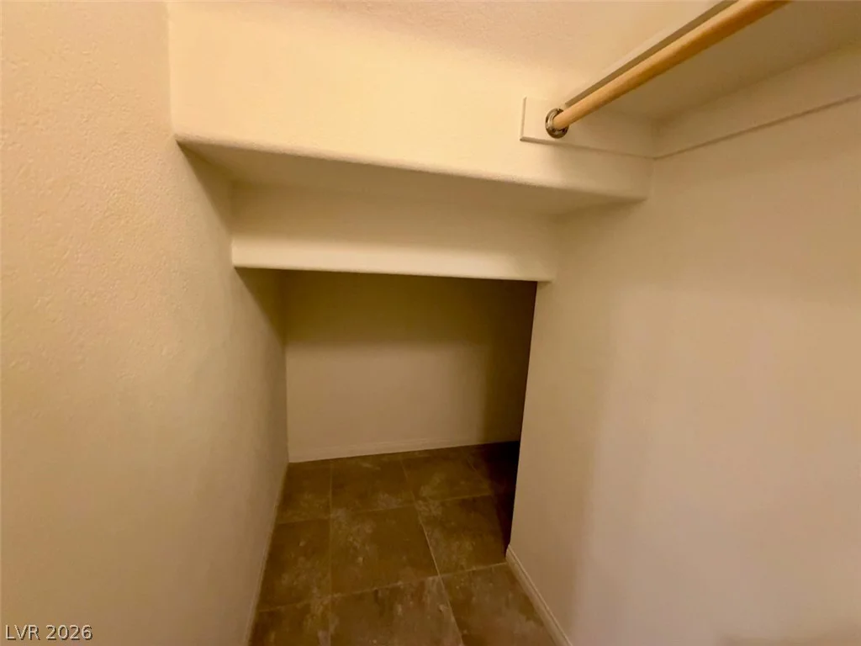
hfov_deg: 102.1
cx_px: 430
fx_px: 348
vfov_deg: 85.7
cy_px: 323
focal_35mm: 14
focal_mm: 2.22
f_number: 2.2
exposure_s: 1/60
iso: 500
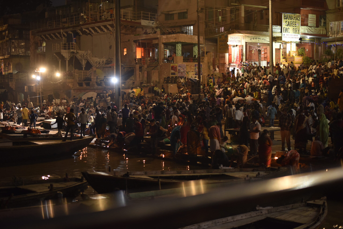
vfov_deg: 27.0
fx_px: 477
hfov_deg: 39.6
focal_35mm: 50
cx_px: 172
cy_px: 114
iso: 800
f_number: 1.8
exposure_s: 1/125
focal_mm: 50
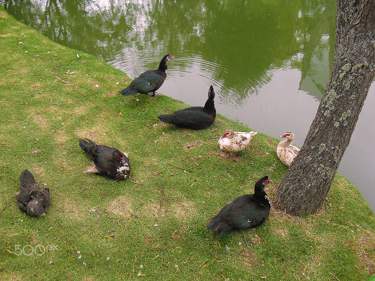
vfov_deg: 39.7
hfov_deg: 51.4
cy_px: 140
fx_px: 390
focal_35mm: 36
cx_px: 188
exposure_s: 1/80
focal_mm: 6.3
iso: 200
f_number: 3.1
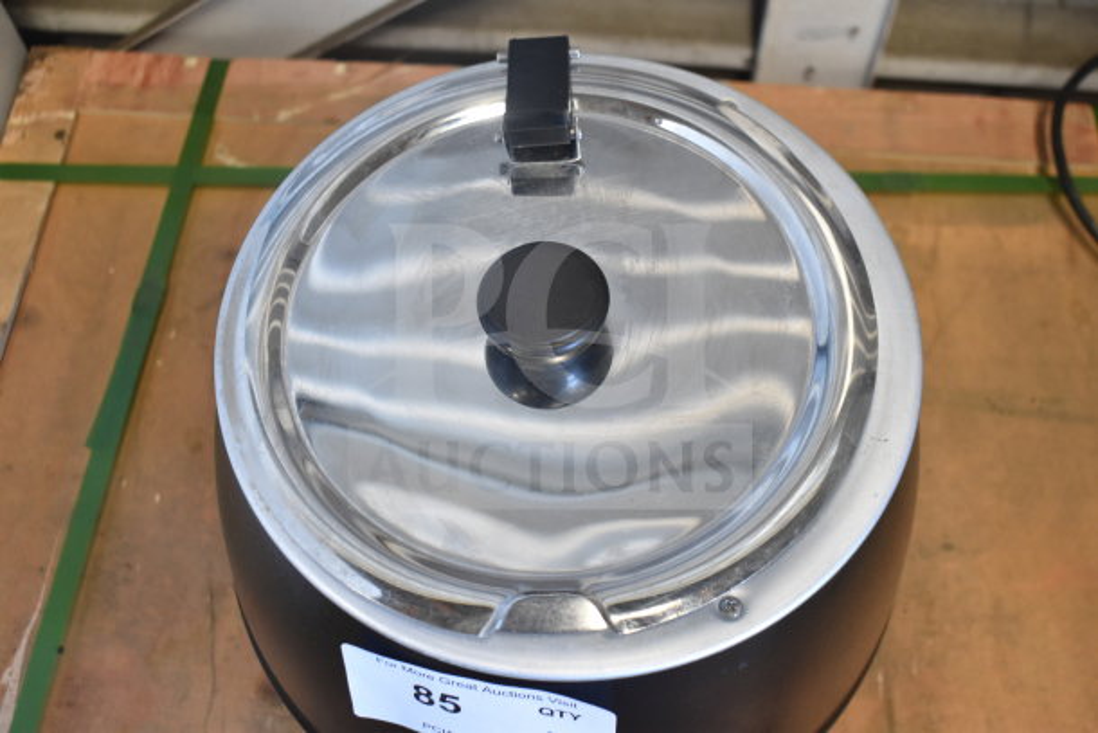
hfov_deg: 47.9
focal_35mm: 40
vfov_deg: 33.0
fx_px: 1235
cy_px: 366
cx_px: 549
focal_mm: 27
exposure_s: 1/40
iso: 1100
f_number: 4
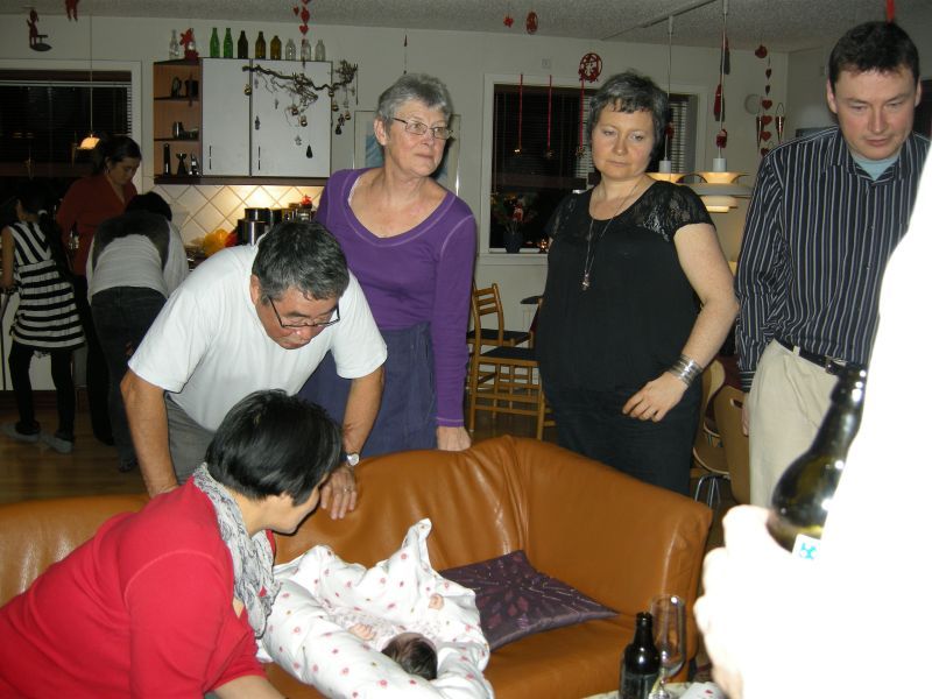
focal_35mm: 35
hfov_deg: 52.6
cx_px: 466
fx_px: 942
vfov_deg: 40.7
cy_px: 350
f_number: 2.7
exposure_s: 1/60
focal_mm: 7.5
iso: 83
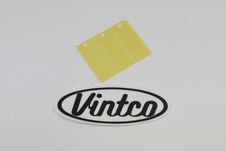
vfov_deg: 33.4
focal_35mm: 40
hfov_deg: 48.5
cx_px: 113
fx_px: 251
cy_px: 76
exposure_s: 1/200
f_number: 4.2
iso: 400
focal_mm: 15
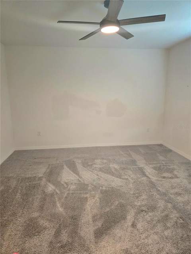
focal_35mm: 23
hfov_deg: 58.9
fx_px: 169
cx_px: 96
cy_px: 127
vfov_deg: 73.9
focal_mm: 5.4
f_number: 1.8
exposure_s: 1/120
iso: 1000
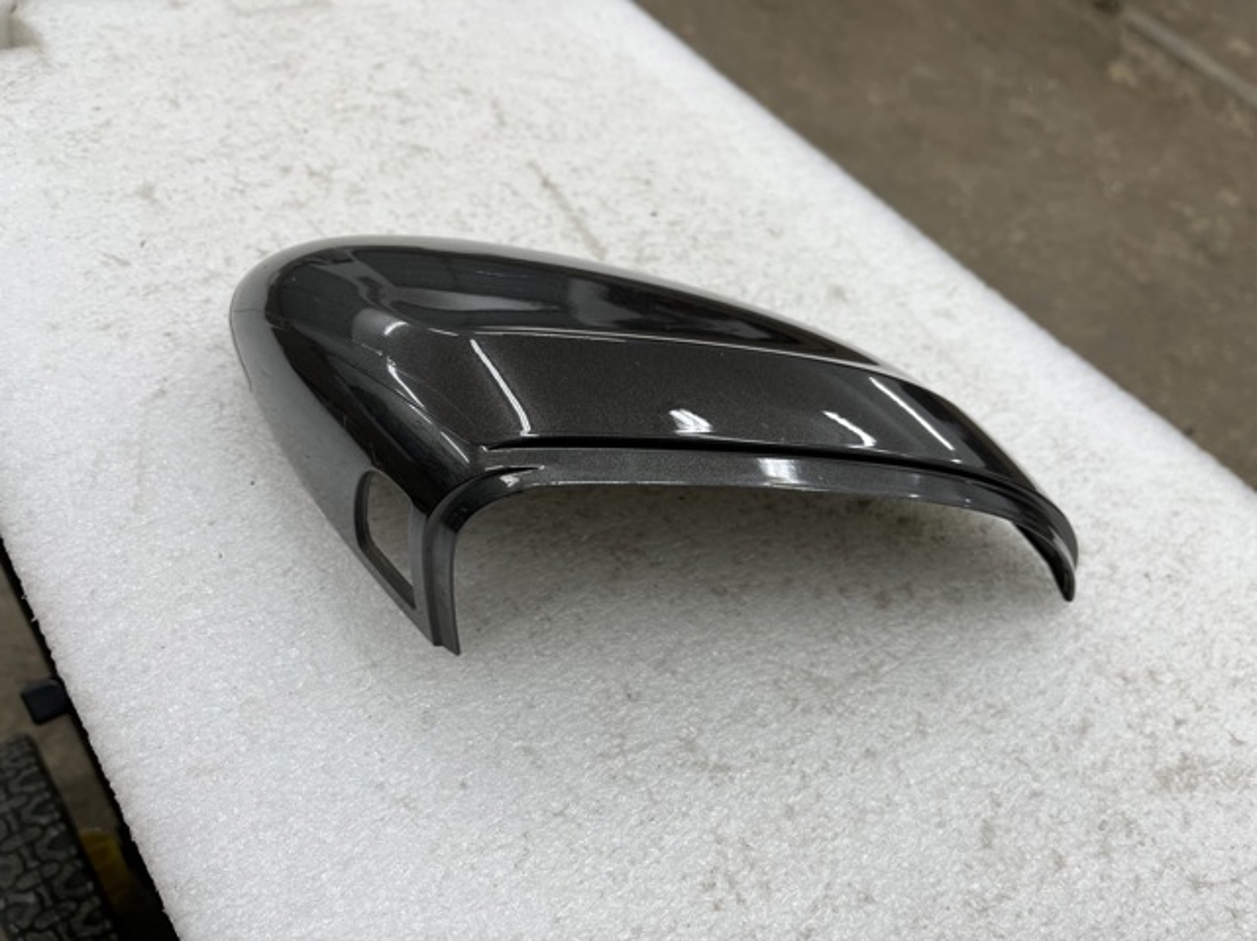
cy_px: 470
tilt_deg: -51.2
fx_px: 943
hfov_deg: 67.3
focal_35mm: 26
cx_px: 628
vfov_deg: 53.0
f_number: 1.6
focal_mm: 5.1
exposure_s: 1/100
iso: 40
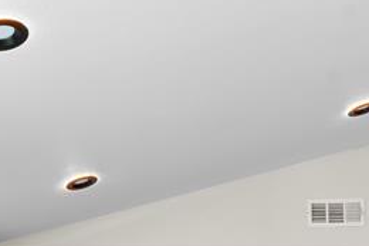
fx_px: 686
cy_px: 387
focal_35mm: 67
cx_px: 211
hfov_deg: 30.1
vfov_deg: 17.8
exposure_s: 1/6
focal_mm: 17
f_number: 8
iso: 250
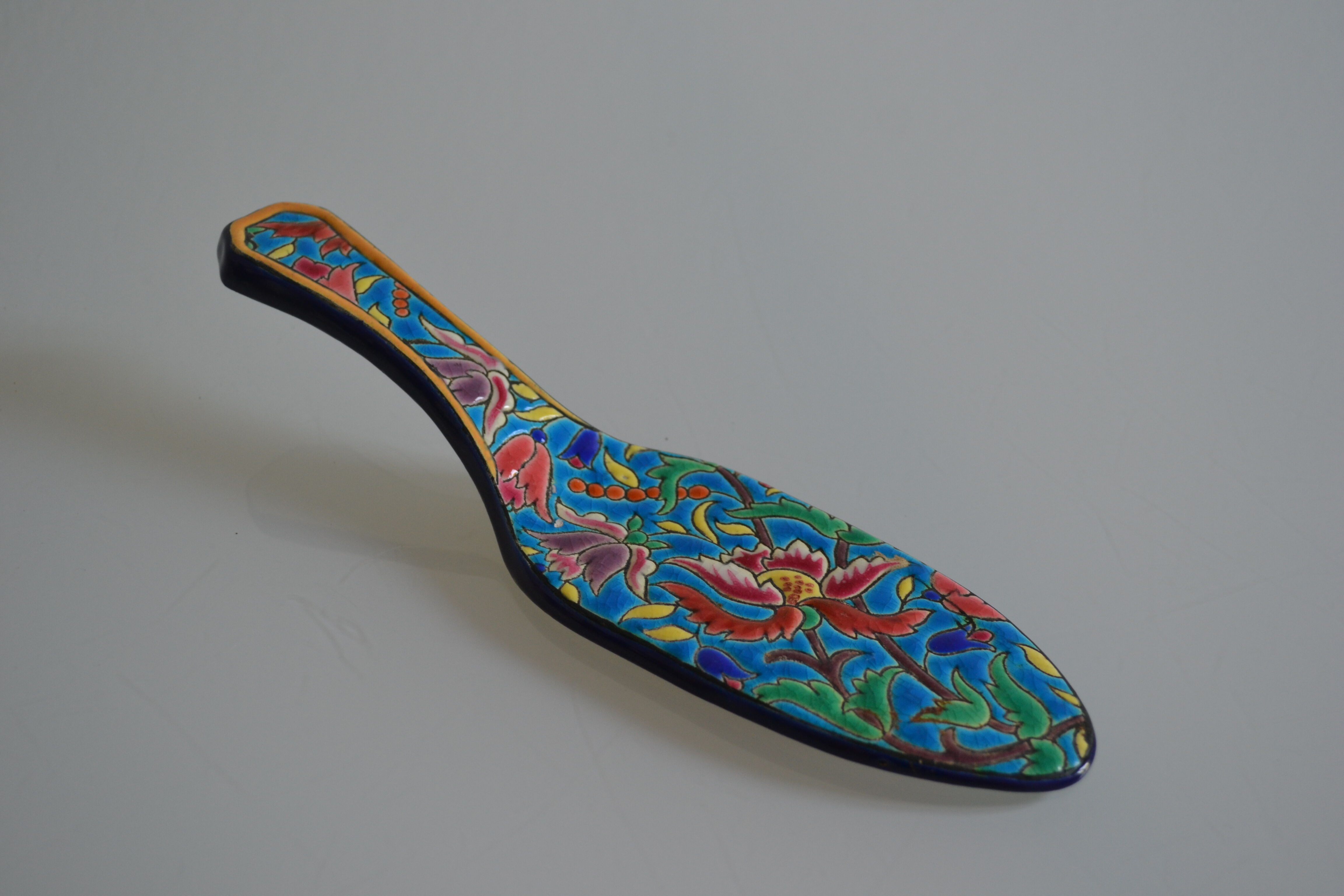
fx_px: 1680
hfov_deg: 43.6
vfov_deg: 29.9
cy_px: 448
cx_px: 672
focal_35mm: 45
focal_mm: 30
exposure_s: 1/30
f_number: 4.5
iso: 400
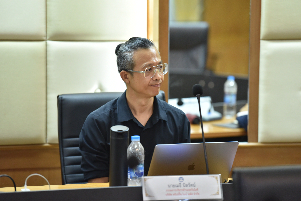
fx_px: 1379
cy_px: 100
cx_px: 150
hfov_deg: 12.5
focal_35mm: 165
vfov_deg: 8.3
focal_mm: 165
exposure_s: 1/125
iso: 1600
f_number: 2.8
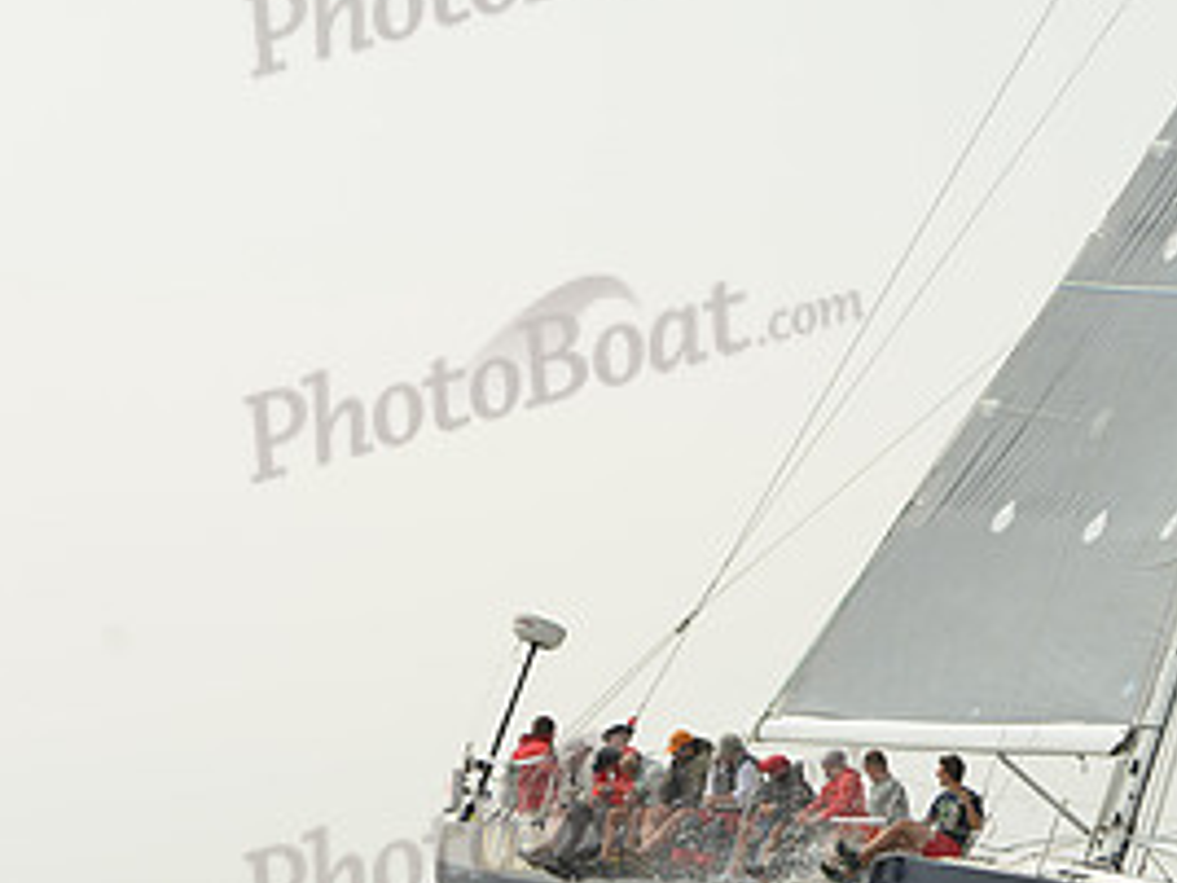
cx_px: 1094
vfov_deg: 7.1
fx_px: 7072
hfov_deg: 9.5
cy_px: 534
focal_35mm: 208
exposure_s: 1/1250
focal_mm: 100
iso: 320
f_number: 8
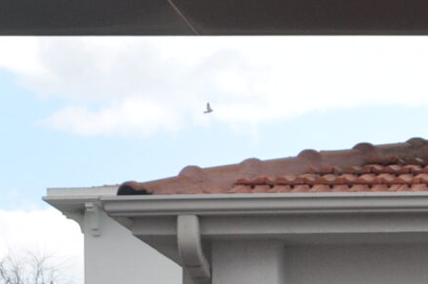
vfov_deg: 7.2
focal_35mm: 182
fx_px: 2159
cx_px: 845
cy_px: 621
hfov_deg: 10.4
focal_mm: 21
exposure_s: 1/250
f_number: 8
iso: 250
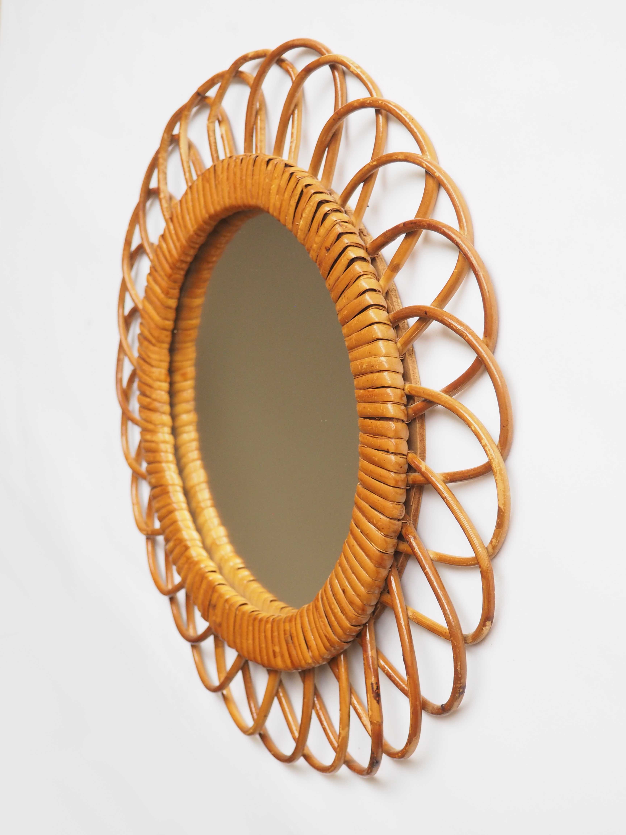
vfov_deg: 35.5
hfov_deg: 27.0
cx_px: 313
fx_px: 1302
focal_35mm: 54
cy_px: 418
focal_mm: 27
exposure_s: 1/60
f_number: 5.6
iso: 1000
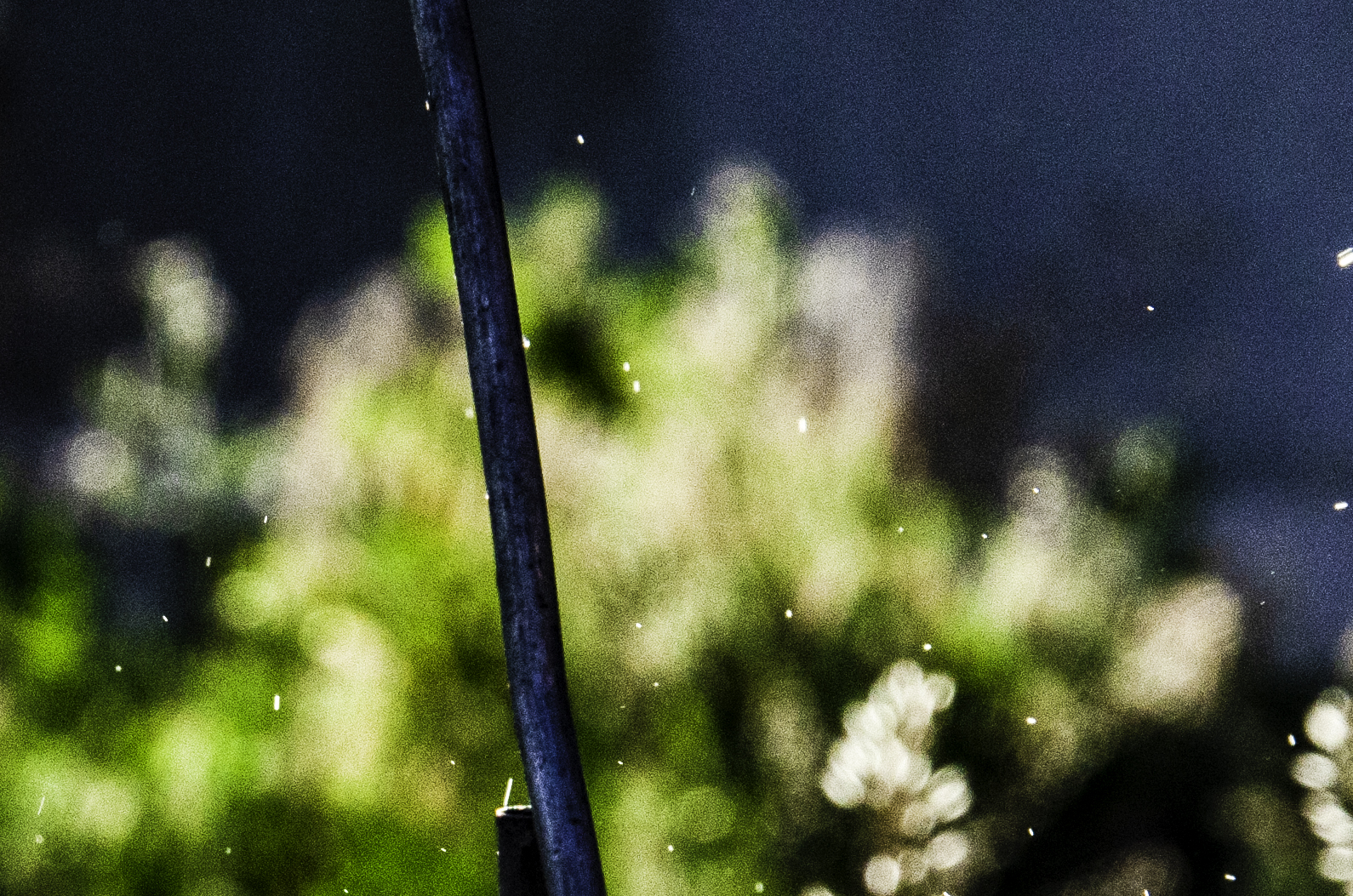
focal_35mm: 372
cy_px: 775
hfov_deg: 5.5
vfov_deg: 3.7
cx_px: 126
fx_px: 13952
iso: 500
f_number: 14
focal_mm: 80
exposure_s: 1/800
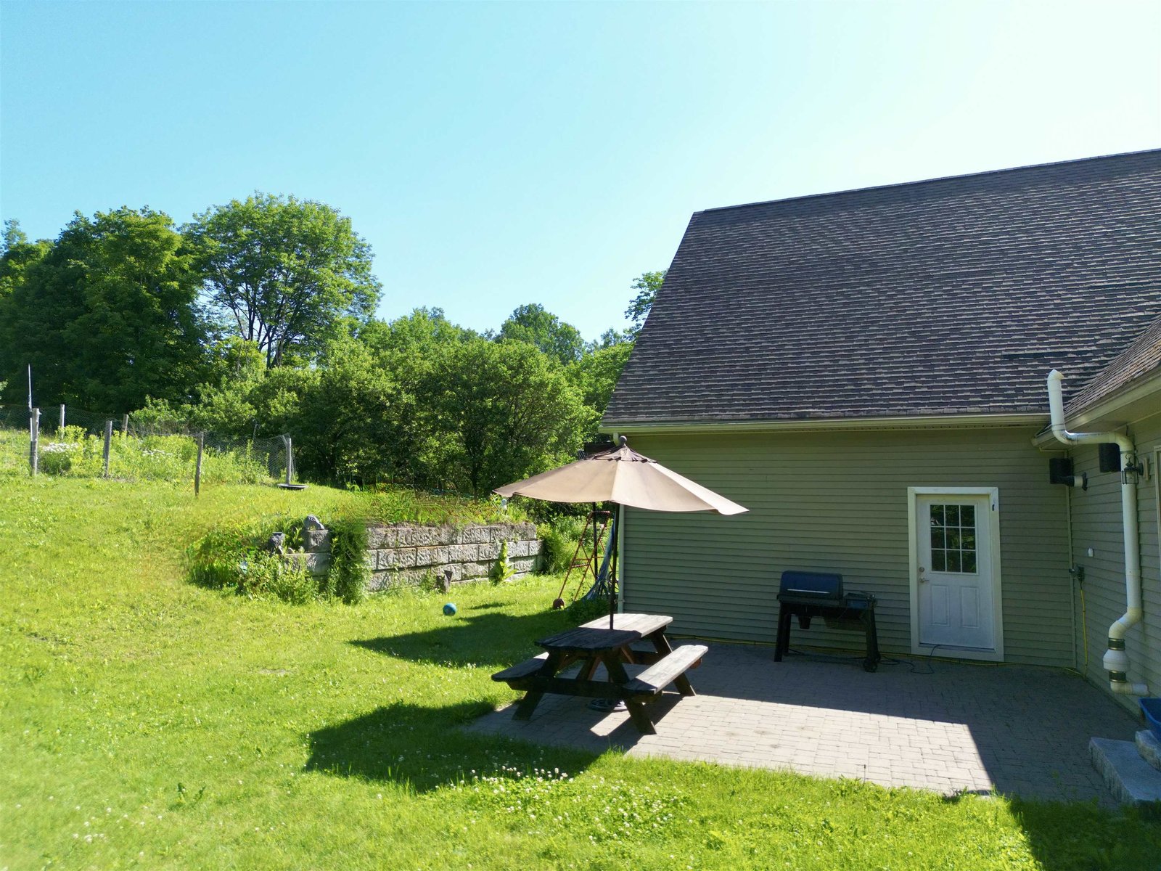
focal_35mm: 24
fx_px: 805
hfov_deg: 71.6
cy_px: 436
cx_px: 580
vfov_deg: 56.8
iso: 140
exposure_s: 1/1500
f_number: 1.7
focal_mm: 6.72
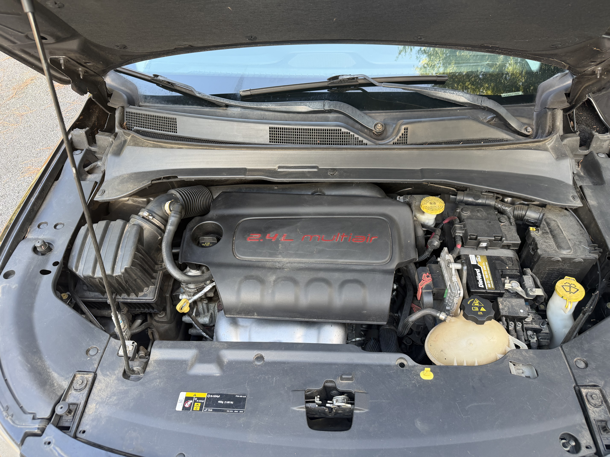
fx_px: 423
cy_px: 228
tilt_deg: -41.1
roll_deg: -0.1
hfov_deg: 71.6
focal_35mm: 24
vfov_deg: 56.8
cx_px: 305
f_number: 1.78
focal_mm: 6.76
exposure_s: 1/121
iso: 125
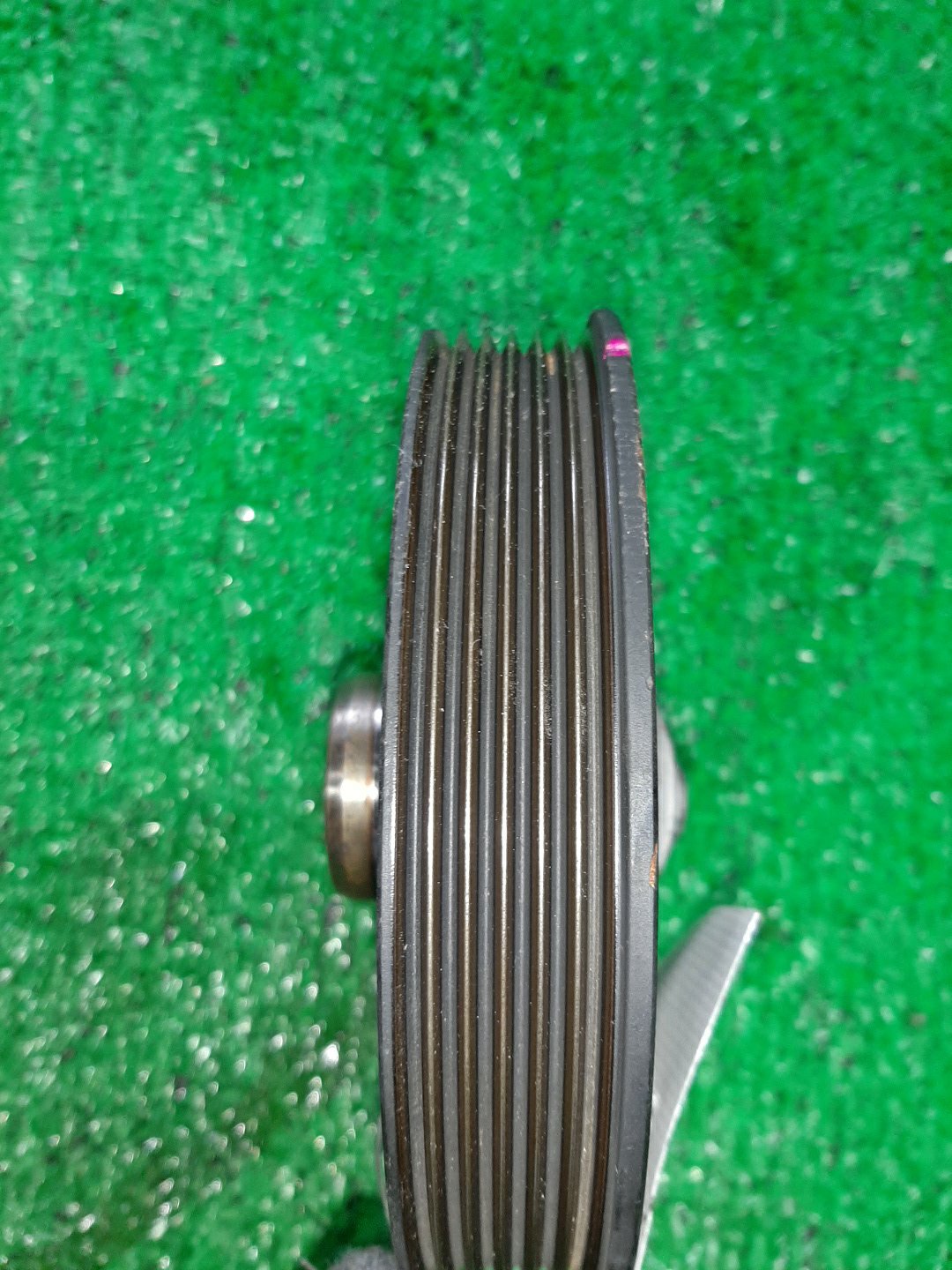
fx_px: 953
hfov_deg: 53.1
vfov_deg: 67.3
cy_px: 635
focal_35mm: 26
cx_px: 476
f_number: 1.7
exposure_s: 1/50
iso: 143
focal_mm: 3.93
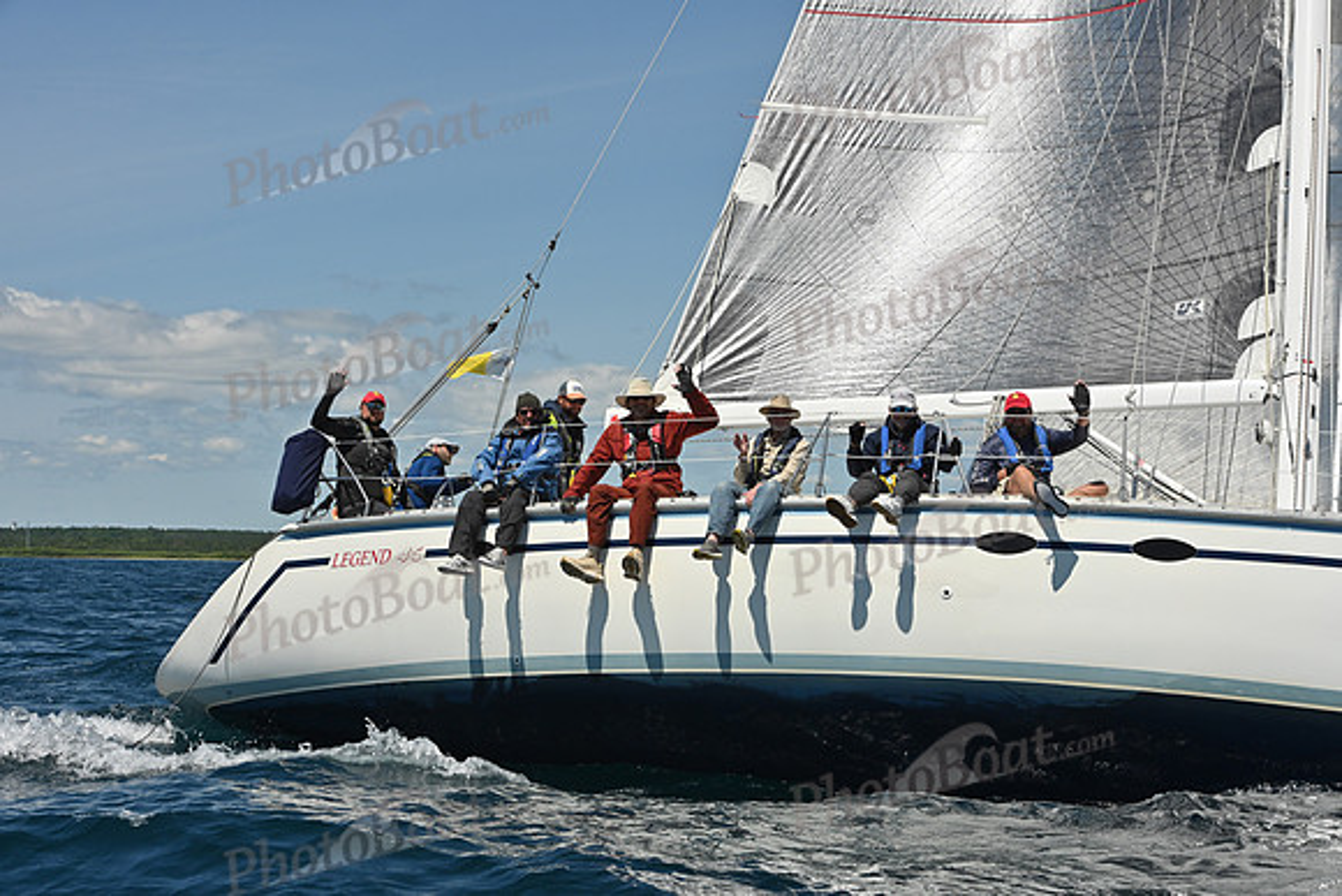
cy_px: 448
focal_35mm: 70
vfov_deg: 19.5
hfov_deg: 28.8
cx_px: 671
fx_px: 2610
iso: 320
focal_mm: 70
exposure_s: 1/1000
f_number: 13
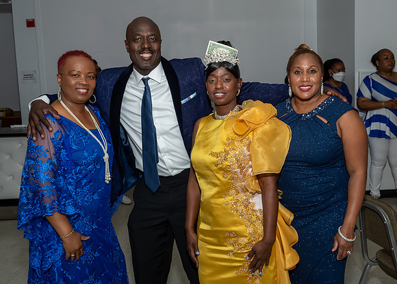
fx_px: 464
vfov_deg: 33.9
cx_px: 222
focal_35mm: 41
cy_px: 132
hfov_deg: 46.2
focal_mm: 22
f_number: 6.3
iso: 500
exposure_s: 1/250
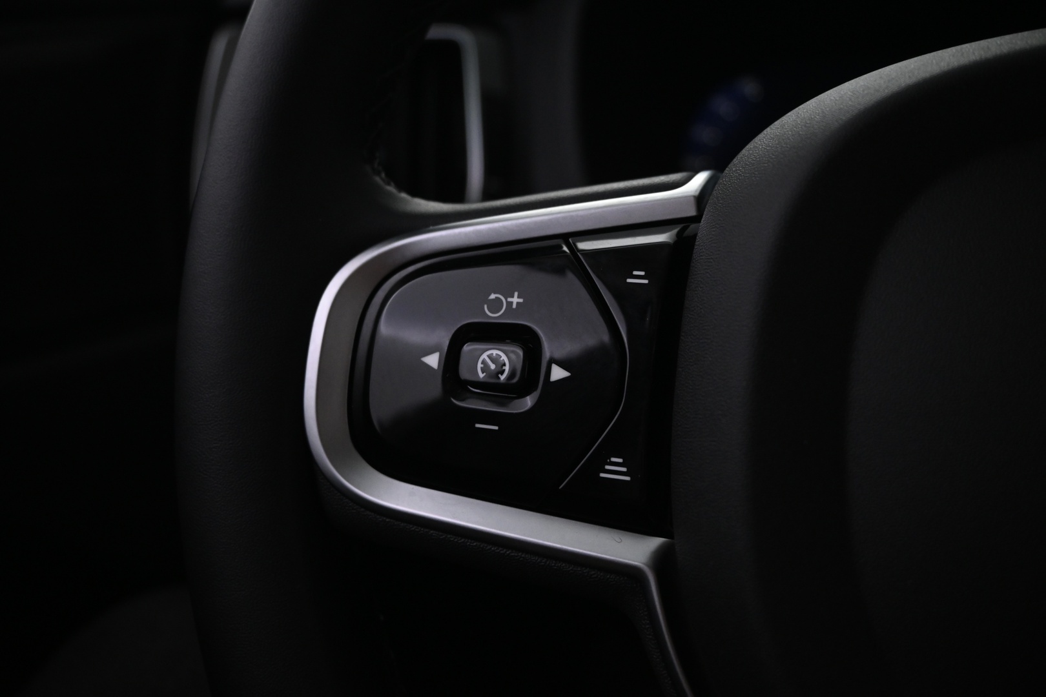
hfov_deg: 58.3
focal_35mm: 32
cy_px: 348
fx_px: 937
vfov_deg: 40.8
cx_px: 523
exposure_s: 1/25
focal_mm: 21.5
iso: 1600
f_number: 4
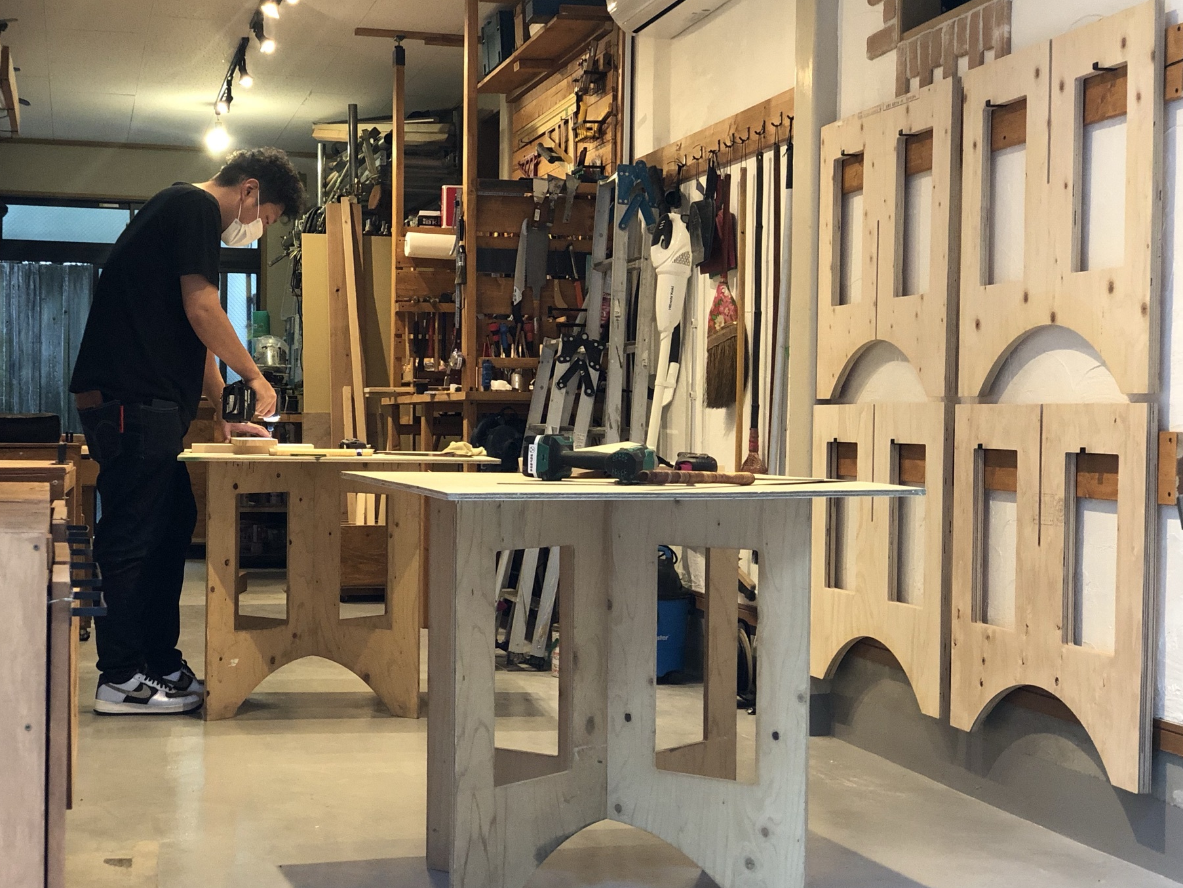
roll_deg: -0.8
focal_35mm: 59
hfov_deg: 32.7
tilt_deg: -1.3
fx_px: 2016
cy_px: 470
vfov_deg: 24.8
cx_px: 577
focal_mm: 6
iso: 160
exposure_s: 1/24
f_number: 2.4
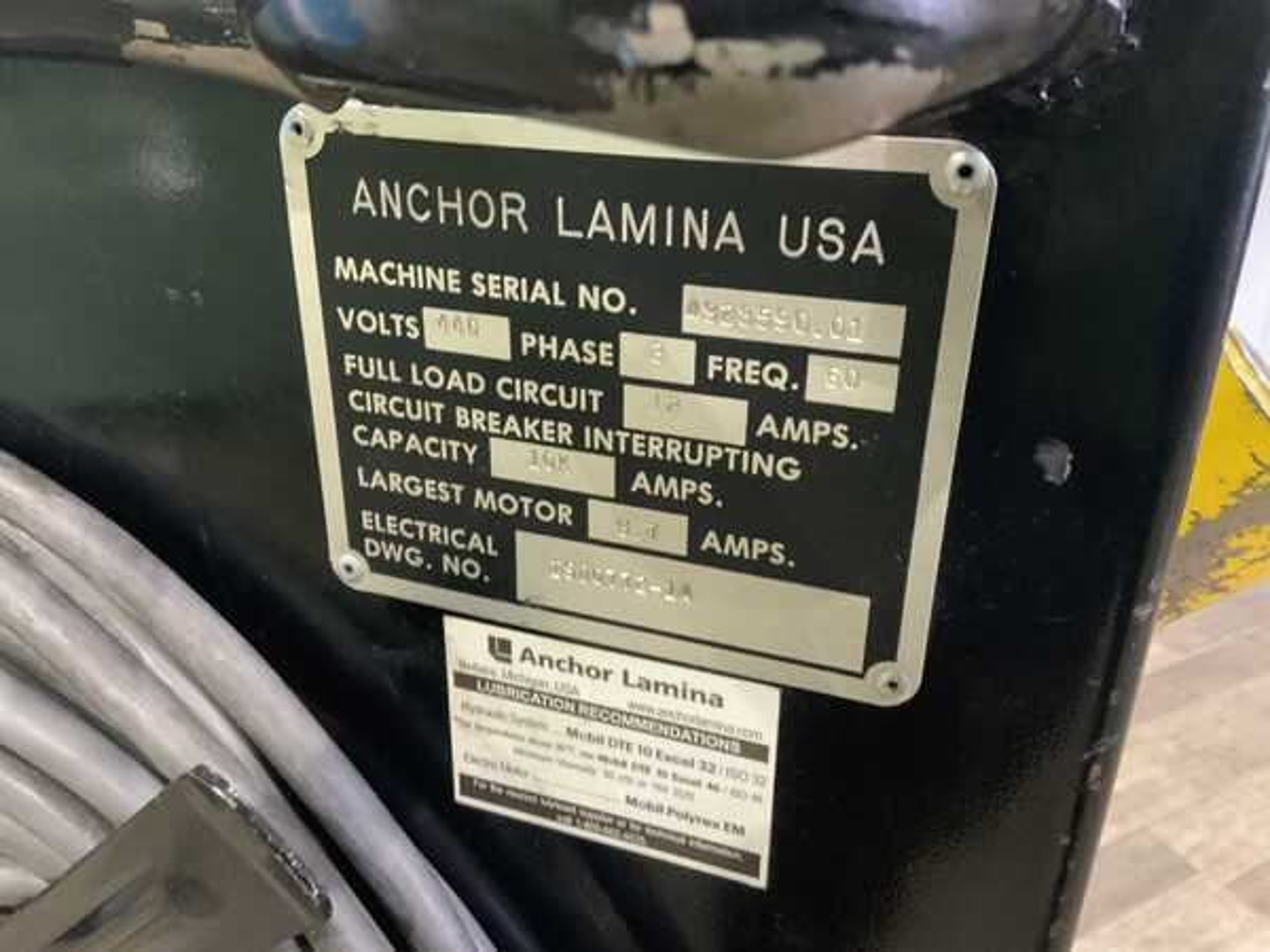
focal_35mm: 29
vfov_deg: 48.2
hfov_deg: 61.7
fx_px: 1064
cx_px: 635
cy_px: 476
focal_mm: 3
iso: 250
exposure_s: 1/30
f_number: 1.8
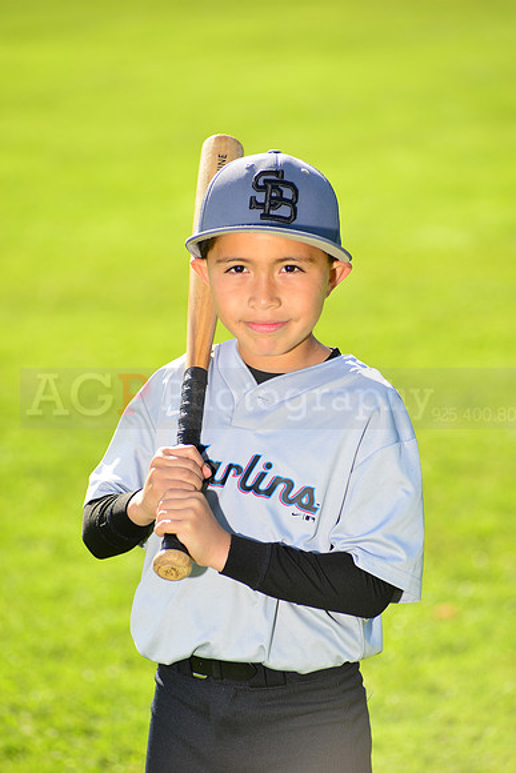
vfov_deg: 12.1
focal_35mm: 170
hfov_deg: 8.1
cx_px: 258
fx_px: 3653
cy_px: 386
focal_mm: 170
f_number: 5
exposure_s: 1/250
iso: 100
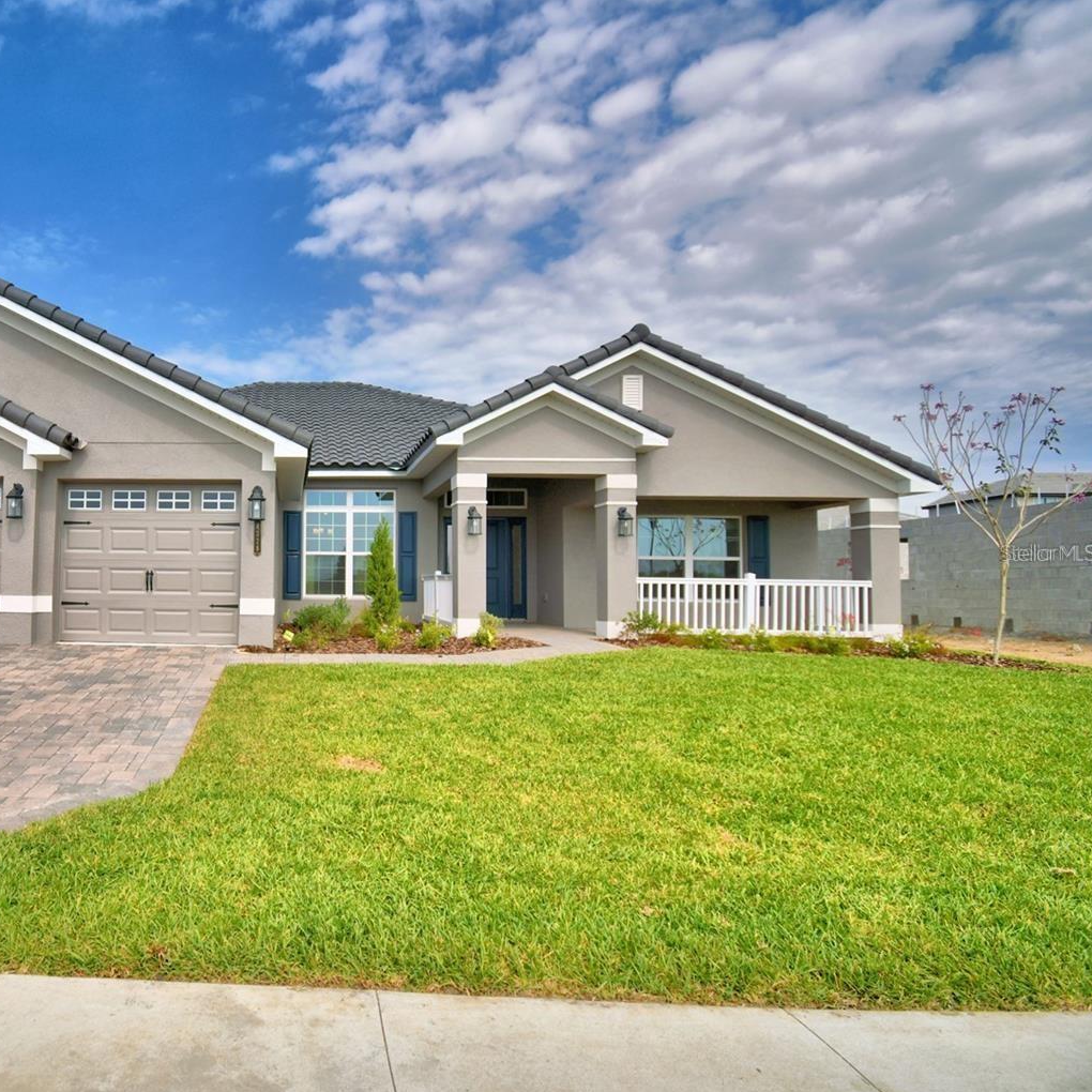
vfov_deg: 74.8
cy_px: 552
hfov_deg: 68.8
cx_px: 244
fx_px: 714
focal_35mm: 20
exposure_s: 1/1600
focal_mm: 10
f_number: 4.5
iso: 100
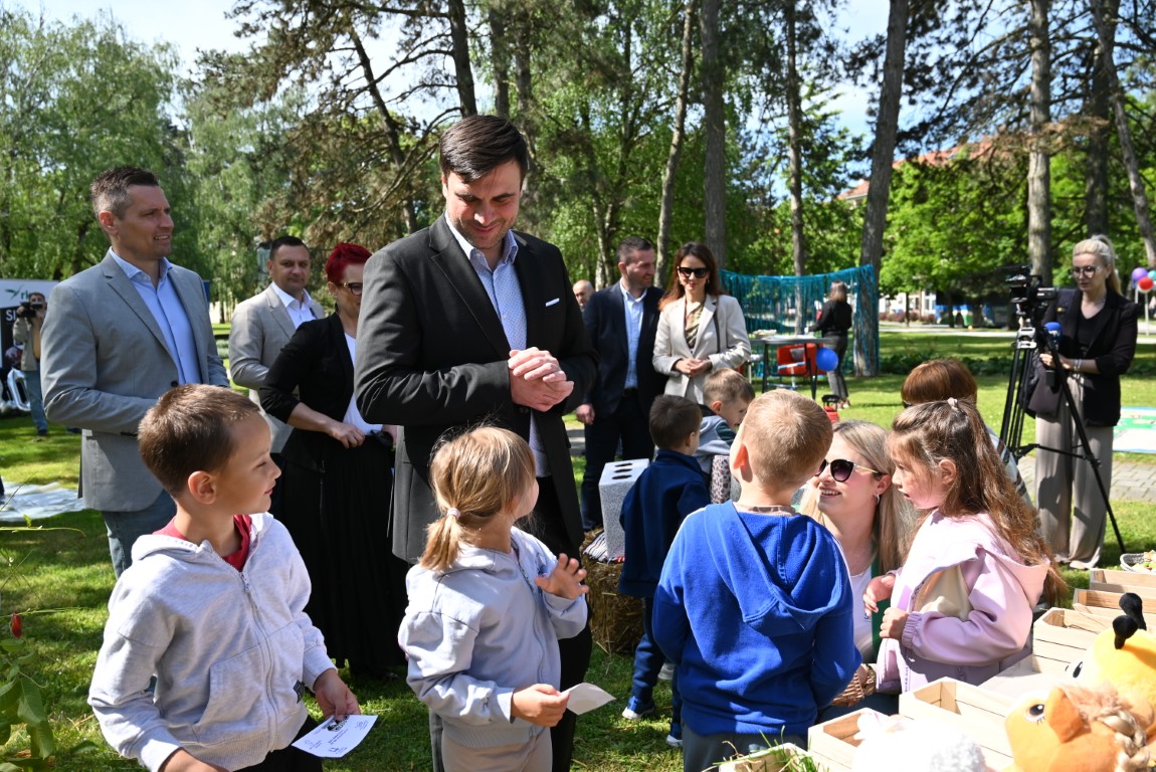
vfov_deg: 43.0
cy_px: 386
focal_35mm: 30
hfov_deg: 61.1
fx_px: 980
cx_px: 578
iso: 110
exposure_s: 1/250
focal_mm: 30.5
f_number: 5.6
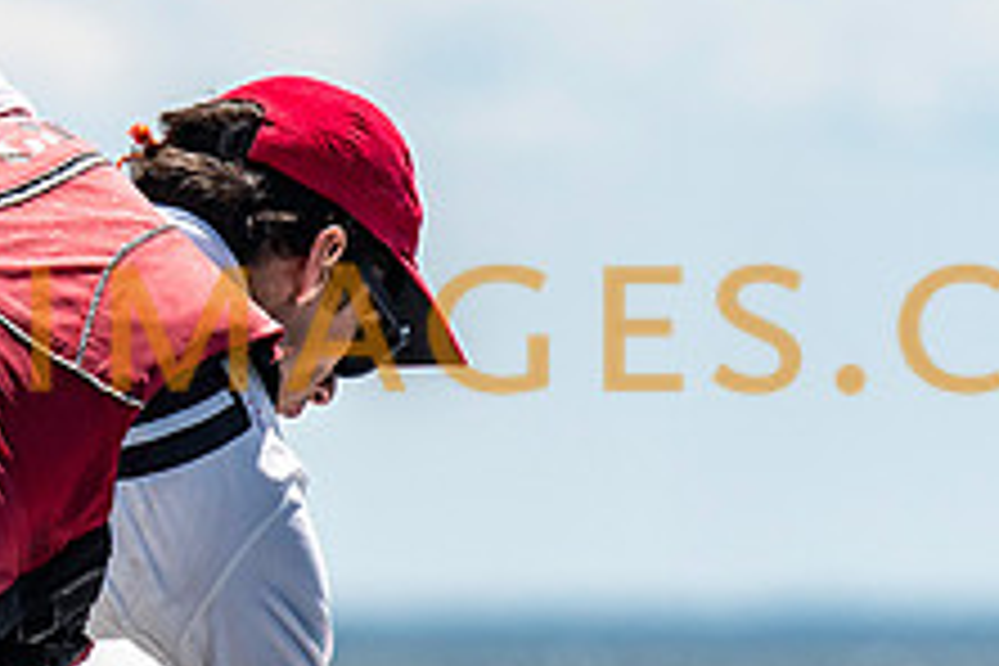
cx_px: 58
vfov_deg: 1.2
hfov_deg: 1.8
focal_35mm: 1177
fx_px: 32659
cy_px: 299
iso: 320
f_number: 5.6
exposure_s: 1/2500
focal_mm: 300
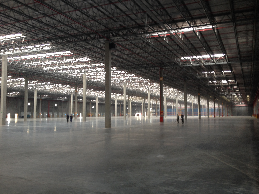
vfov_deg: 40.7
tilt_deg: +6.0
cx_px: 130
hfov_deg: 52.6
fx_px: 262
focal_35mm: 35
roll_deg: +0.2
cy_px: 97
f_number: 2.4
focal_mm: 4.28
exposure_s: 1/24
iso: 50
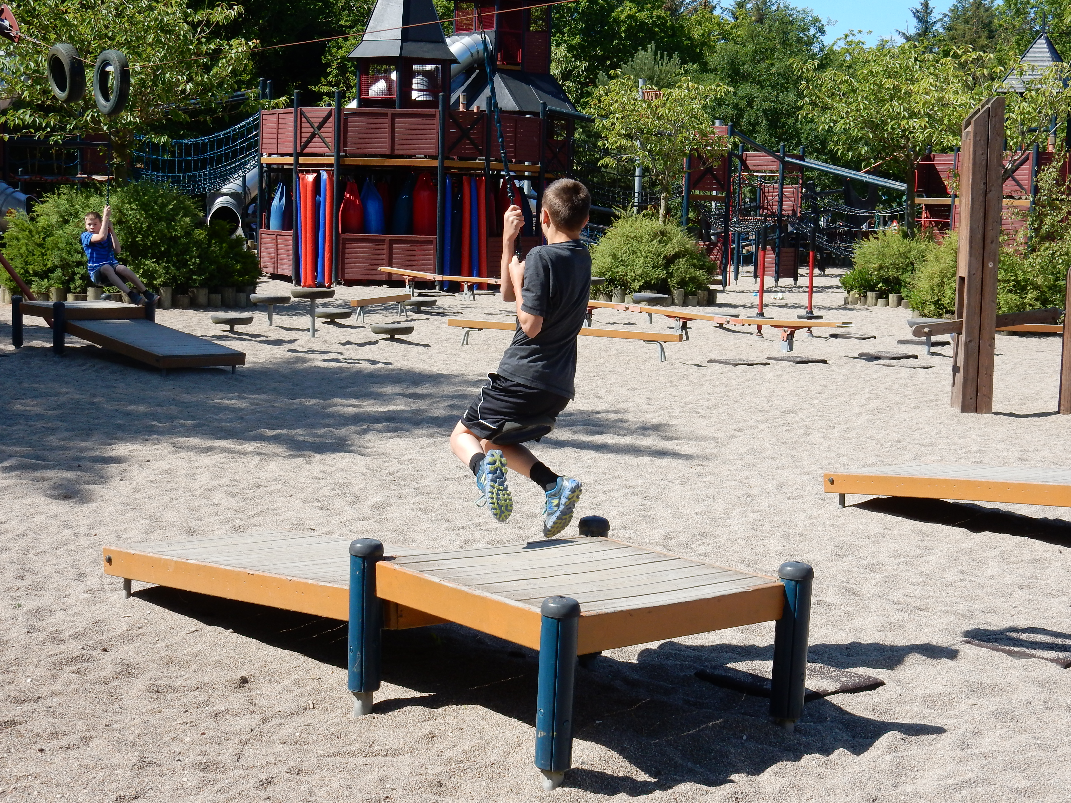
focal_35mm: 60
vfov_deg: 24.4
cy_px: 402
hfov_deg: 32.2
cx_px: 536
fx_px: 1856
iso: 125
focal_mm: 10.7
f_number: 4.5
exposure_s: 1/640
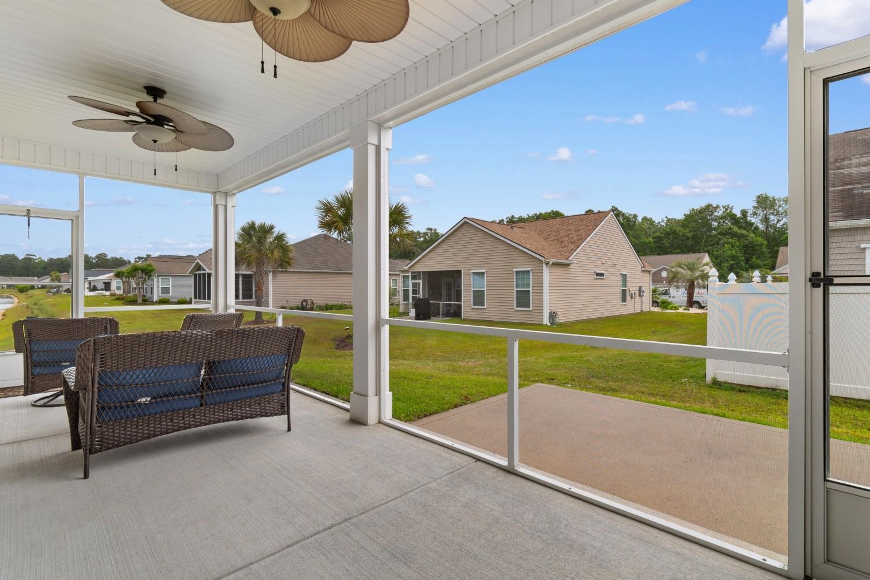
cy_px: 279
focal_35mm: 16
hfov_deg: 96.7
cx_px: 448
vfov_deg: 73.7
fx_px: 387
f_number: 4.5
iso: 100
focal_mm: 10
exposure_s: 1/80
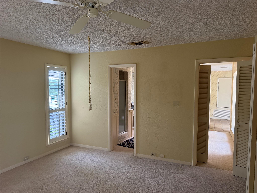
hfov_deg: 71.6
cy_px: 96
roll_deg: -0.2
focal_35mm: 24
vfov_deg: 56.8
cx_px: 128
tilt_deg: -3.5
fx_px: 178
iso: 200
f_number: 1.78
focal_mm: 6.76
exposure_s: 1/96
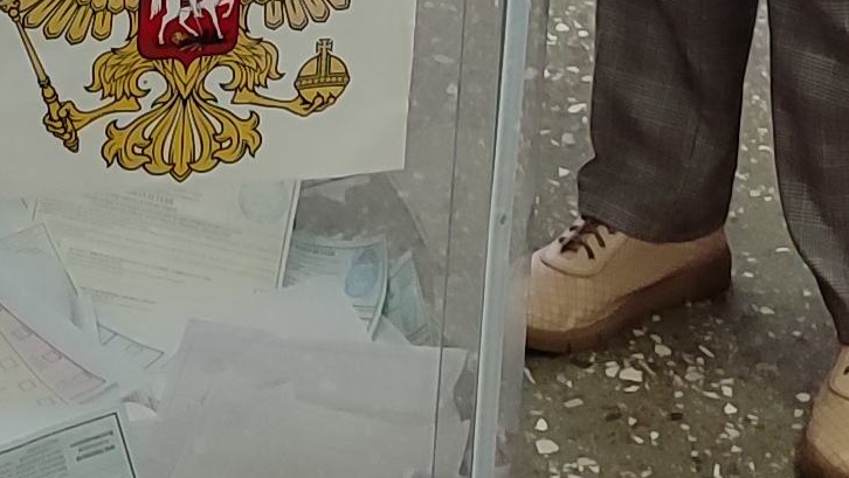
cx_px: 92
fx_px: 3378
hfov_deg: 14.2
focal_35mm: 150
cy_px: -775
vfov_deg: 7.4
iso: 99
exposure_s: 1/50
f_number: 1.89
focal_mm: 5.95
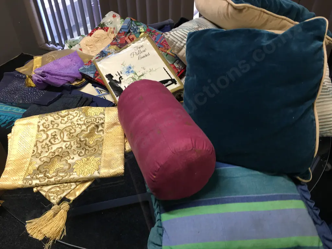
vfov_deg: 48.2
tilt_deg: -38.2
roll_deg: +0.9
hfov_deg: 61.7
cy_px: 124
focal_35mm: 29
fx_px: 278
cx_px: 166
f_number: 2.2
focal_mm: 4.15
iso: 40
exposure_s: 1/17
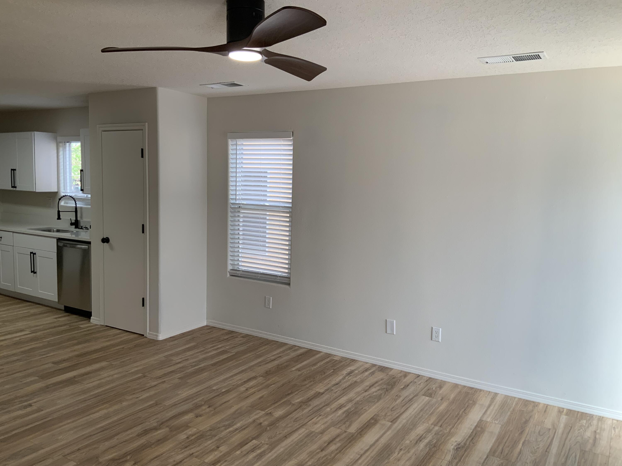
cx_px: 311
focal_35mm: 29
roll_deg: -1.2
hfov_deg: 61.7
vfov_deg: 48.2
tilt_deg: -6.7
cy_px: 233
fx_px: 521
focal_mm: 3
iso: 32
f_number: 1.8
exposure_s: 1/120
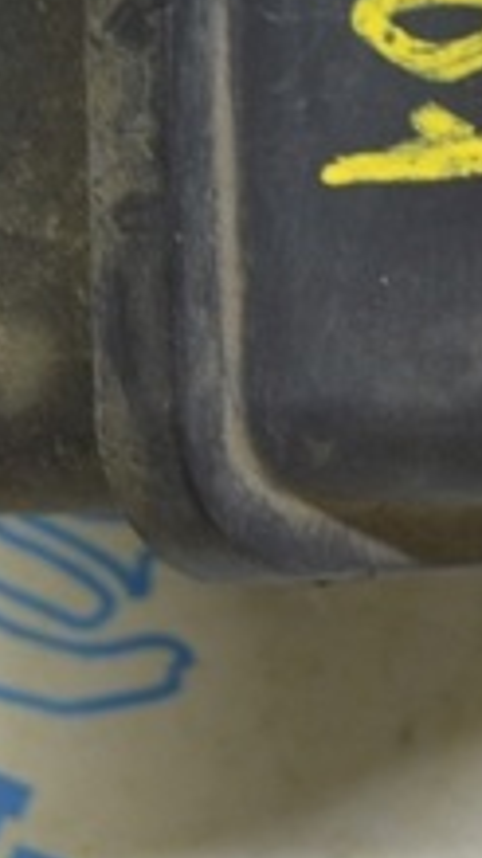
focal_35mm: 161
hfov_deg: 7.5
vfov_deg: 13.3
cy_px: 80
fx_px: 3652
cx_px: 43
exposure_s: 1/20
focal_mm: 35
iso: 400
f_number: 5.6
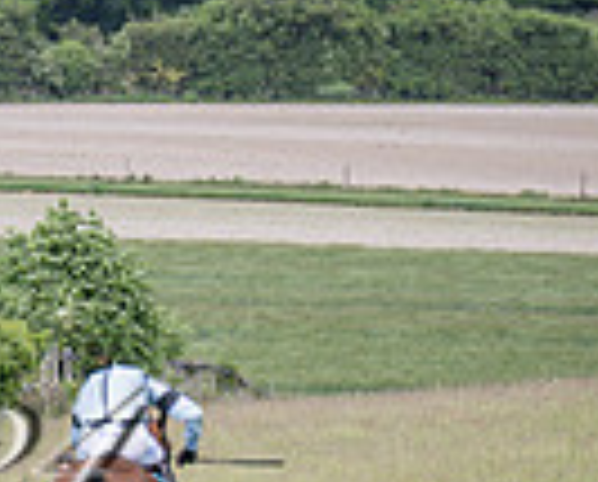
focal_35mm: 962
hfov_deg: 2.0
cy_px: 300
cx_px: -151
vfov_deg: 1.6
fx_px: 17063
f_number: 4
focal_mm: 200
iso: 400
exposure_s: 1/2000
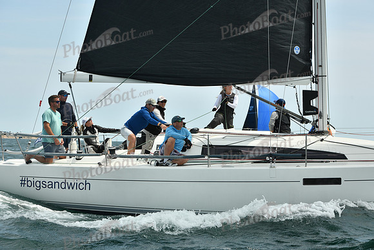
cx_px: 187
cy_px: 125
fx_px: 883
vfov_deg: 16.1
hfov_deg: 23.9
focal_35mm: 85
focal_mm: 85
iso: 320
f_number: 8
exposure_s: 1/1250
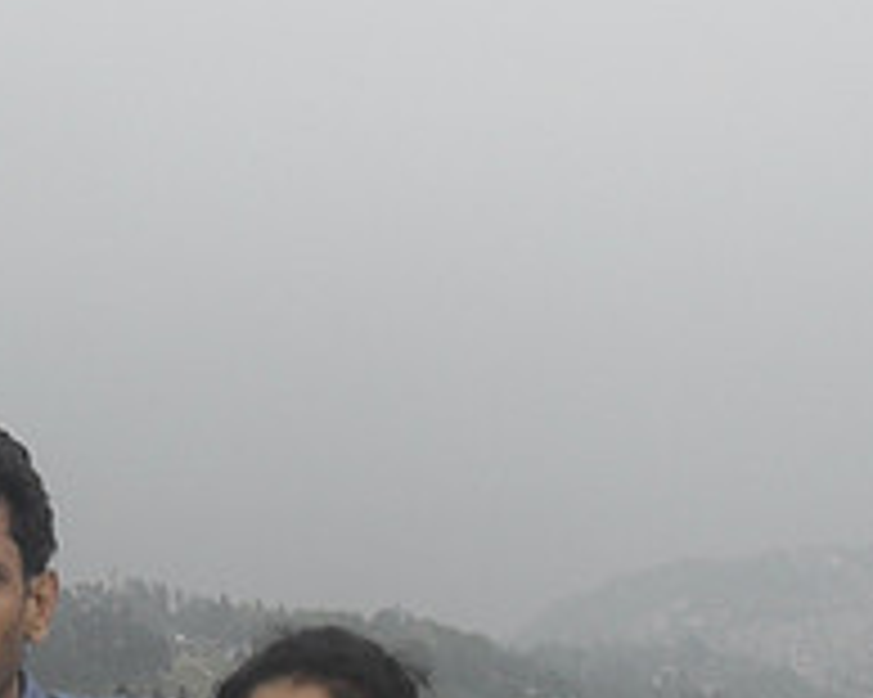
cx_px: 266
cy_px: 570
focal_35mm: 102
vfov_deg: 15.0
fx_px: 2634
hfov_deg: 18.7
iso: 100
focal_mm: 6.3
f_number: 3.2
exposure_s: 1/500
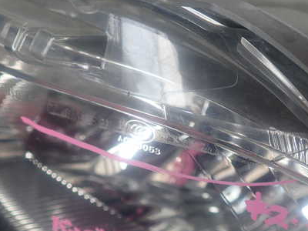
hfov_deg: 41.9
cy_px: 126
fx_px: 400
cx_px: 179
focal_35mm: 45
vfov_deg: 32.2
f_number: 2.3
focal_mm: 5.5
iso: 125
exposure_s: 1/100
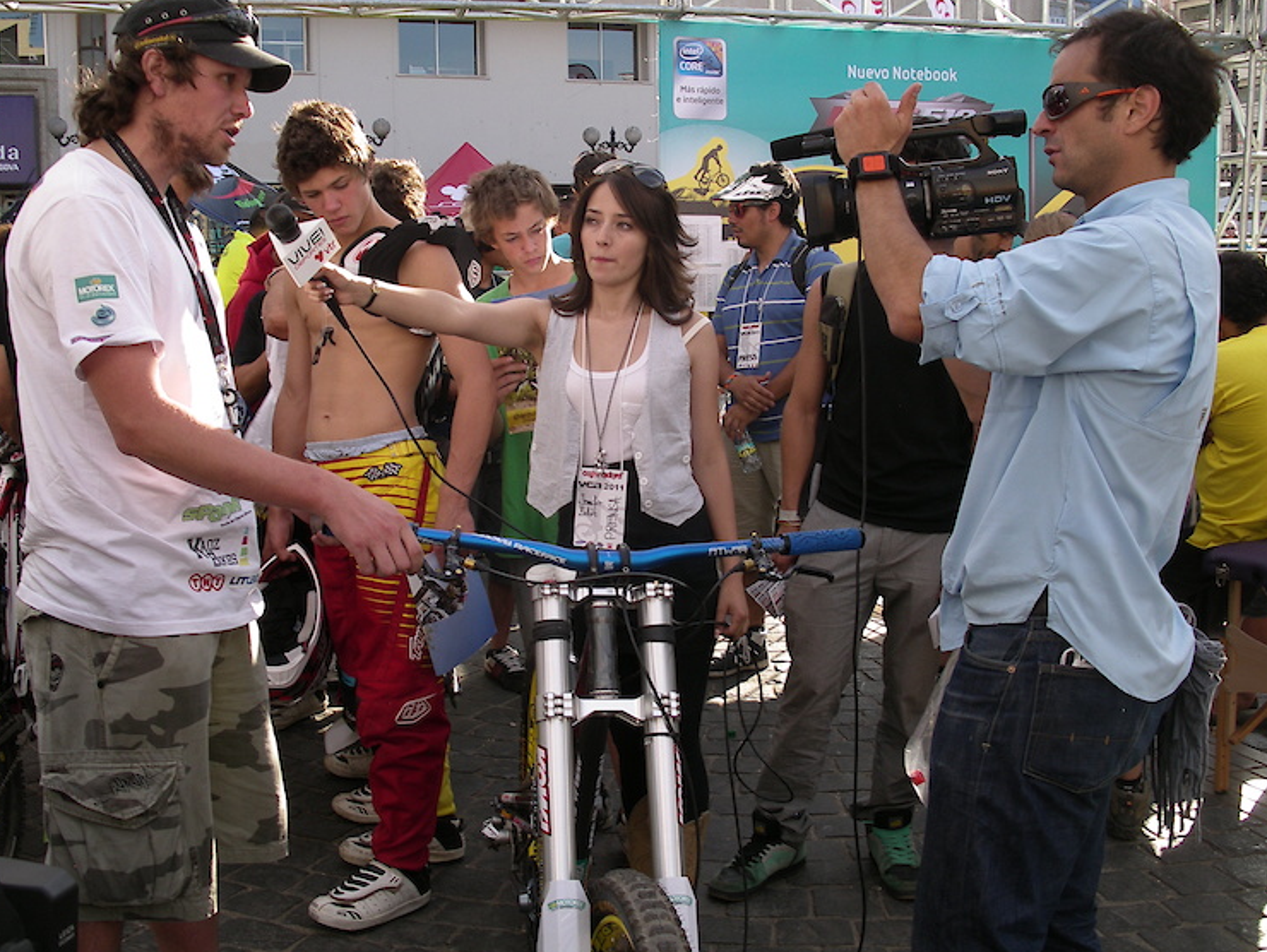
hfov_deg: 46.8
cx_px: 608
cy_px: 451
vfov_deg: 36.0
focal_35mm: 40
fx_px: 1465
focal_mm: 7.8
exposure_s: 1/160
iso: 80
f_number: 3.2
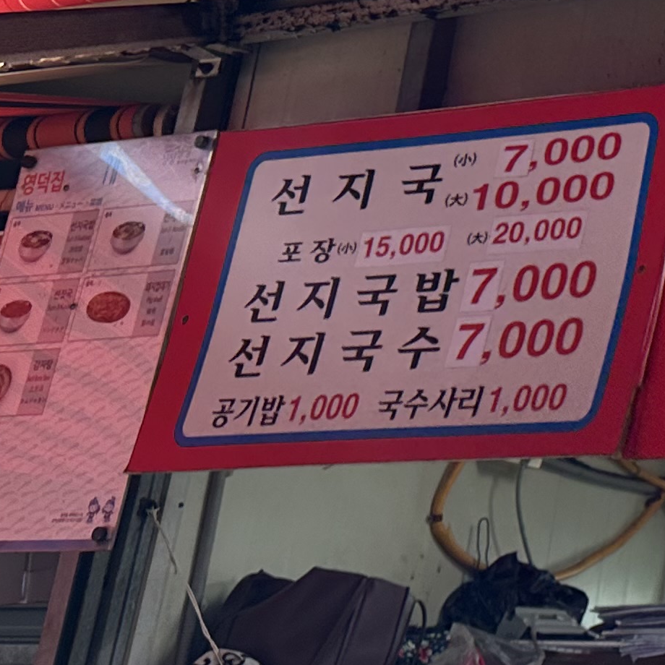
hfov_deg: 16.0
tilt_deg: +25.4
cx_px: 1181
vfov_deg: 17.5
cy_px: -213
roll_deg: -1.9
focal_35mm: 93
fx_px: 2021
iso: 80
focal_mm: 6.86
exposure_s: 1/161
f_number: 1.78
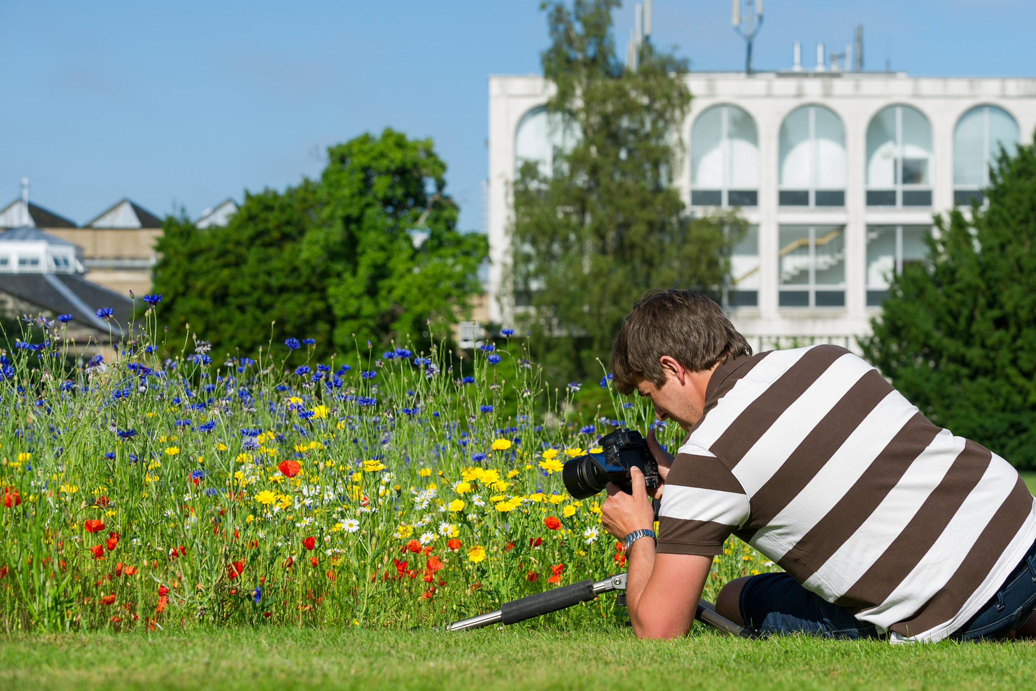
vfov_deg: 19.5
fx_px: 2015
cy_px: 346
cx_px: 518
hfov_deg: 28.8
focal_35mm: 70
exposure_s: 1/160
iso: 100
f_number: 6.3
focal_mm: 70
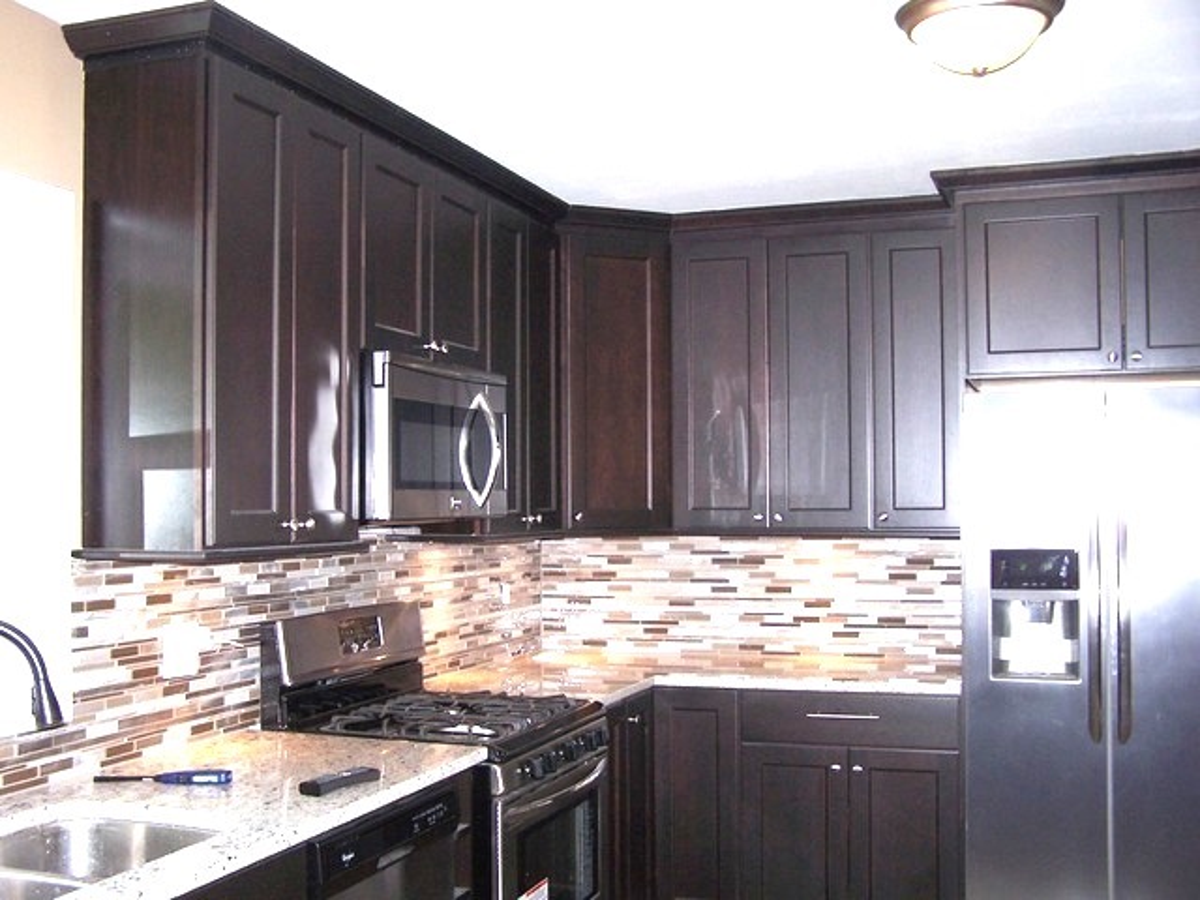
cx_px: 600
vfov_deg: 37.7
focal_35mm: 38
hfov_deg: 49.0
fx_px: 1317
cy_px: 450
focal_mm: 6.3
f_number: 2.8
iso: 140
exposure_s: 1/60
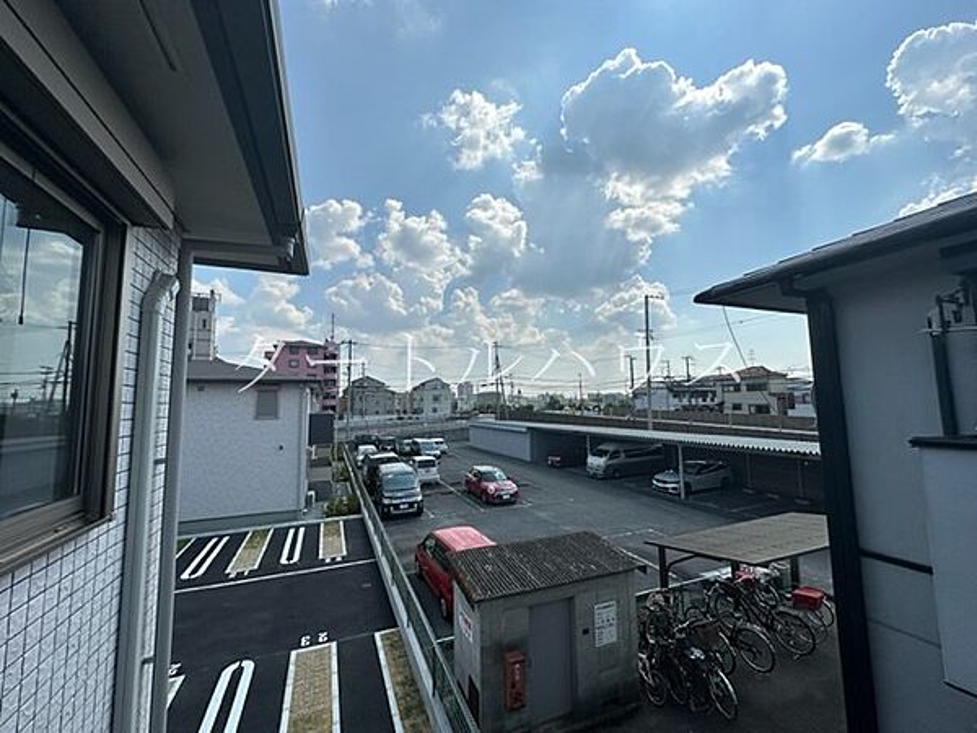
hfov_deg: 102.1
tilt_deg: +5.4
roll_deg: +0.2
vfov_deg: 85.7
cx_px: 488
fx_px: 395
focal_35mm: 14
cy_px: 366
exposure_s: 1/4831
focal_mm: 2.22
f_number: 2.2
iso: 50
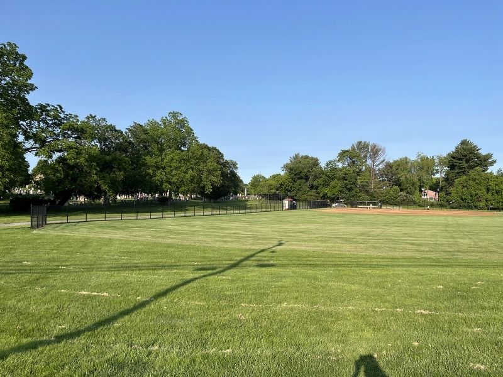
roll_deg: +0.3
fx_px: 378
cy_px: 188
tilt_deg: +0.0
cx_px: 252
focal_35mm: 26
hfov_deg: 67.3
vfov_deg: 53.1
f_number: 1.6
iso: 50
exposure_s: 1/2463
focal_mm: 5.1
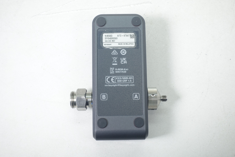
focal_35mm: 66
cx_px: 118
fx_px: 431
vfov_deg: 20.6
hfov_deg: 30.5
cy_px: 78
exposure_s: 1/125
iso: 125
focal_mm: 24.28
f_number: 4
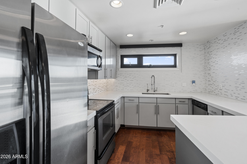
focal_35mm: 16
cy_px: 82
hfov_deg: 96.7
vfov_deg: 73.7
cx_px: 124
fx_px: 110
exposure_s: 1/30
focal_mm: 16
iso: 250
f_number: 9
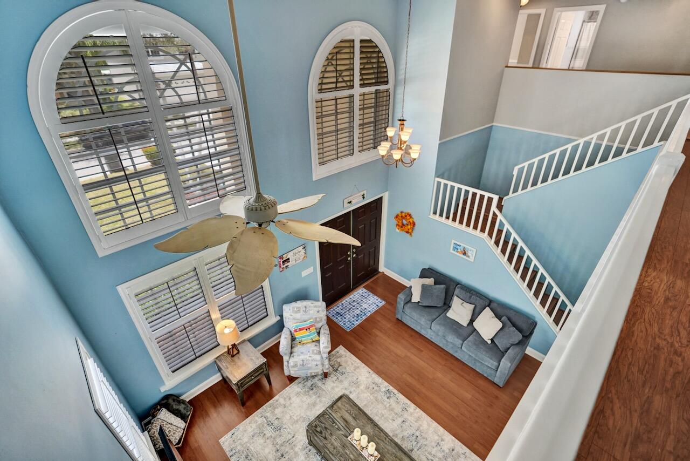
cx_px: 345
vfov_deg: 73.8
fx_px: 307
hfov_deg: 96.7
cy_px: 230
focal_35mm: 16
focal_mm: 16
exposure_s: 1/800
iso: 800
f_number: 2.8
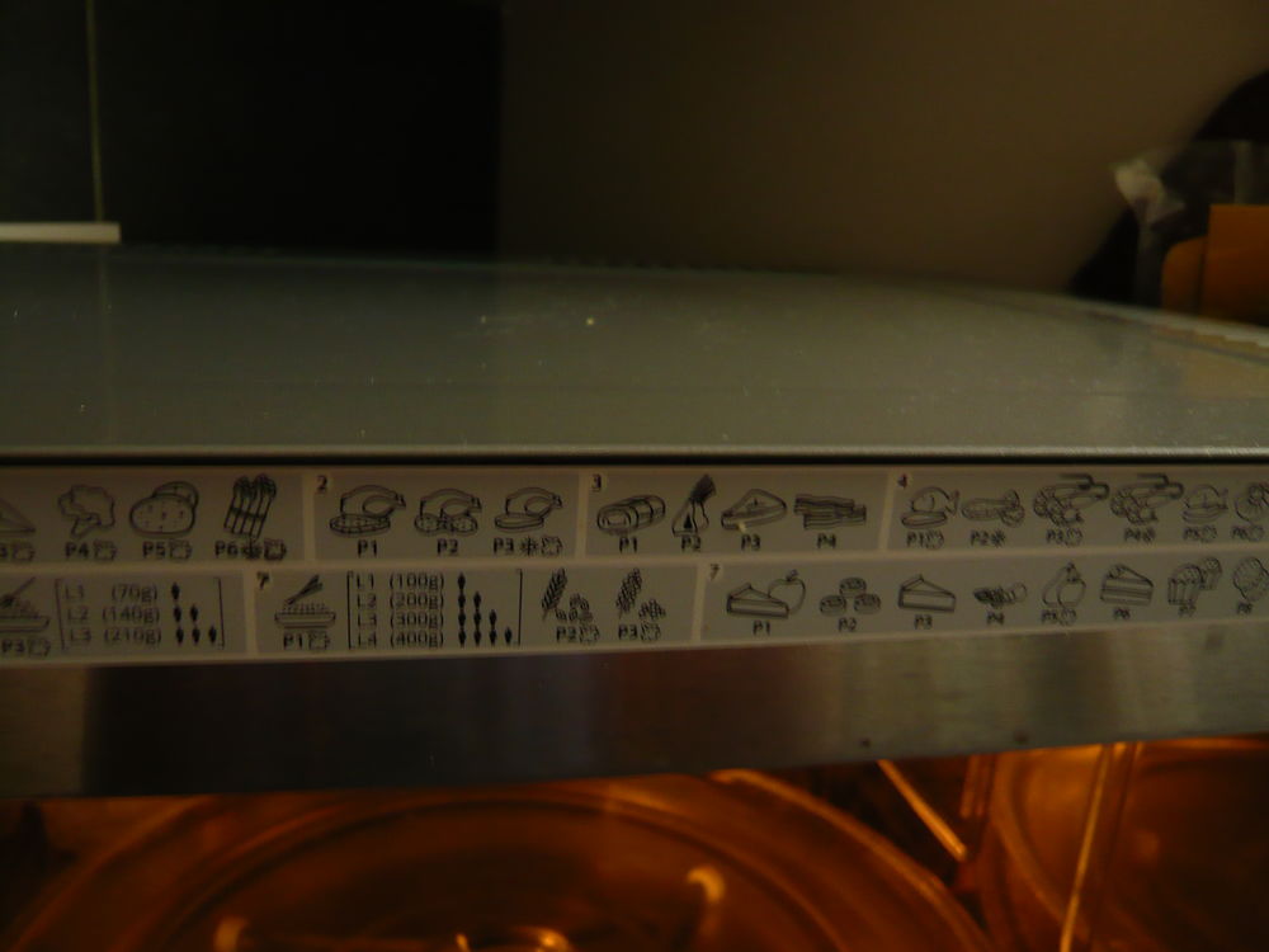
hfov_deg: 63.4
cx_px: 634
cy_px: 476
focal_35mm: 28
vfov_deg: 49.7
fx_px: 1026
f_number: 2.8
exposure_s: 1/8
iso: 200
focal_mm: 4.6
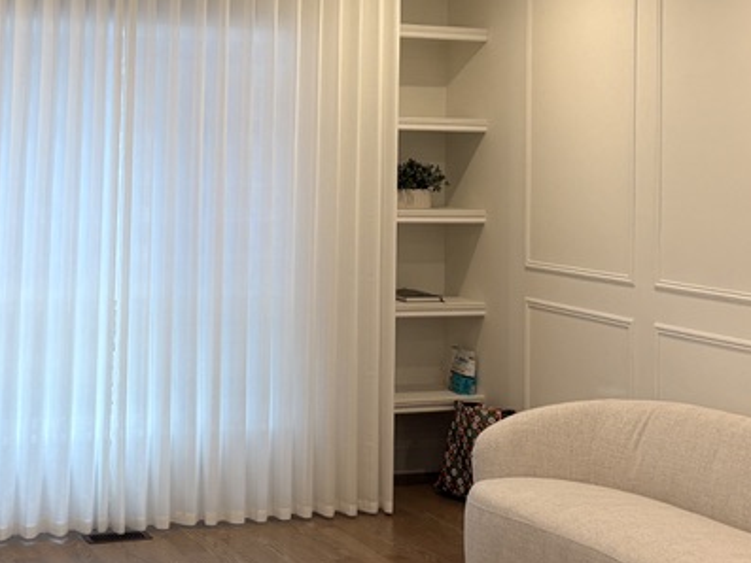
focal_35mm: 67
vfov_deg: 21.5
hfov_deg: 28.7
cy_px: 57
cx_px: 242
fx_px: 1454
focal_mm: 5.96
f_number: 1.6
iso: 80
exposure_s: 1/120
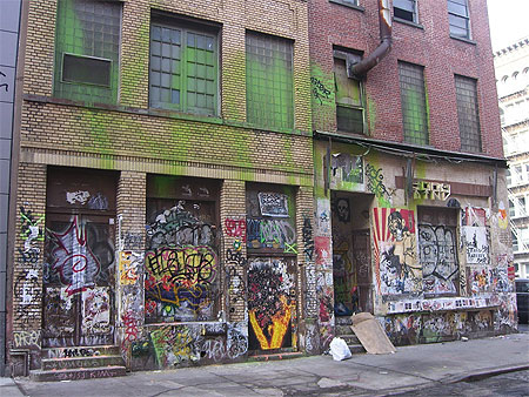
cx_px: 264
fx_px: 581
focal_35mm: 38
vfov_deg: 37.8
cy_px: 198
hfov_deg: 49.0
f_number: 2.8
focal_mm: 7.9
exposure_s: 1/125
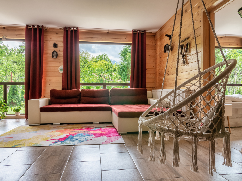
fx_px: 182
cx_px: 121
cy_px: 90
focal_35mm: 26
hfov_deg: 67.3
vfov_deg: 53.1
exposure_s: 1/100
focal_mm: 13
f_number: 10
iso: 200
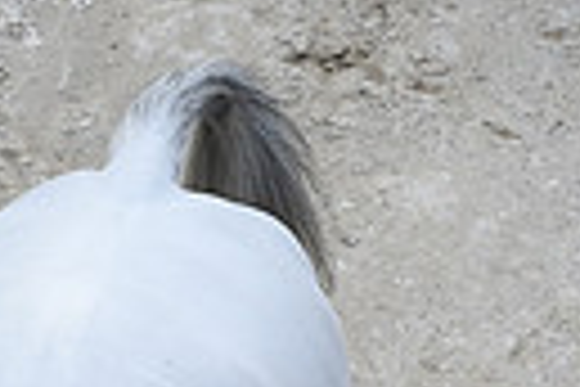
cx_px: -189
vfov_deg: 4.2
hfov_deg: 6.5
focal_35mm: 314
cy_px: 1192
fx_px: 5058
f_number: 4.5
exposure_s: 1/800
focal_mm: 70
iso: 560
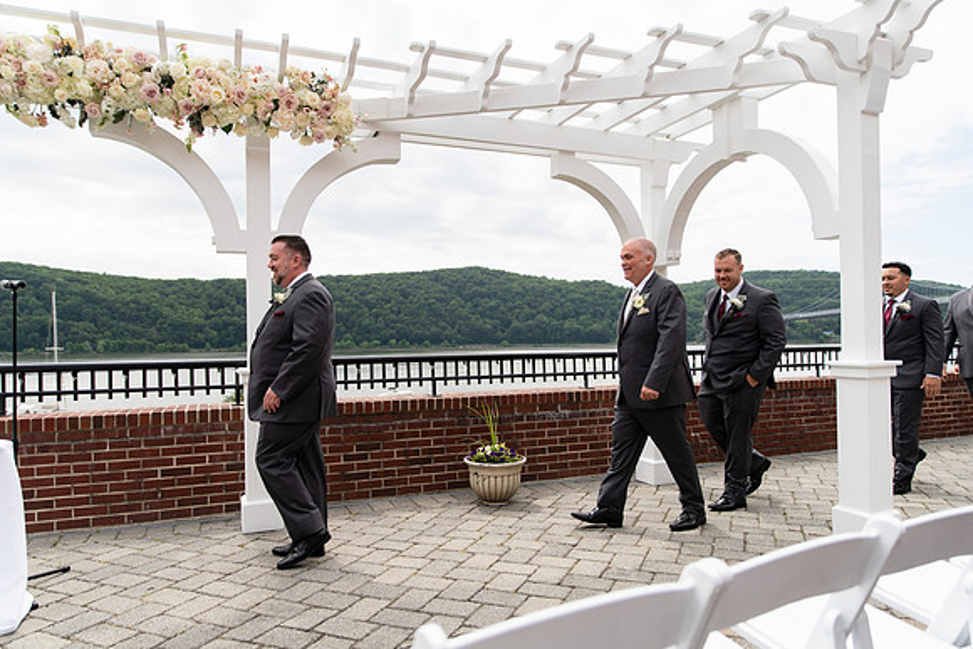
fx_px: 649
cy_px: 324
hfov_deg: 73.7
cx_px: 486
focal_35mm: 24
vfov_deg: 53.2
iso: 125
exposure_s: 1/1600
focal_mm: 24
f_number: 2.8
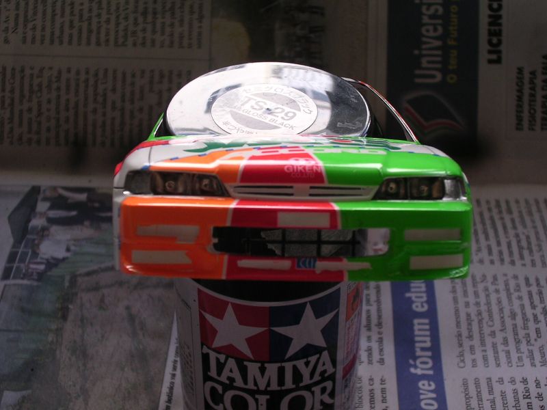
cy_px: 205
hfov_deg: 29.0
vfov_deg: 21.9
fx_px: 1059
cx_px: 274
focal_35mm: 67
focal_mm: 10.2
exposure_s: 1/67
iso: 100
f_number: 3.6
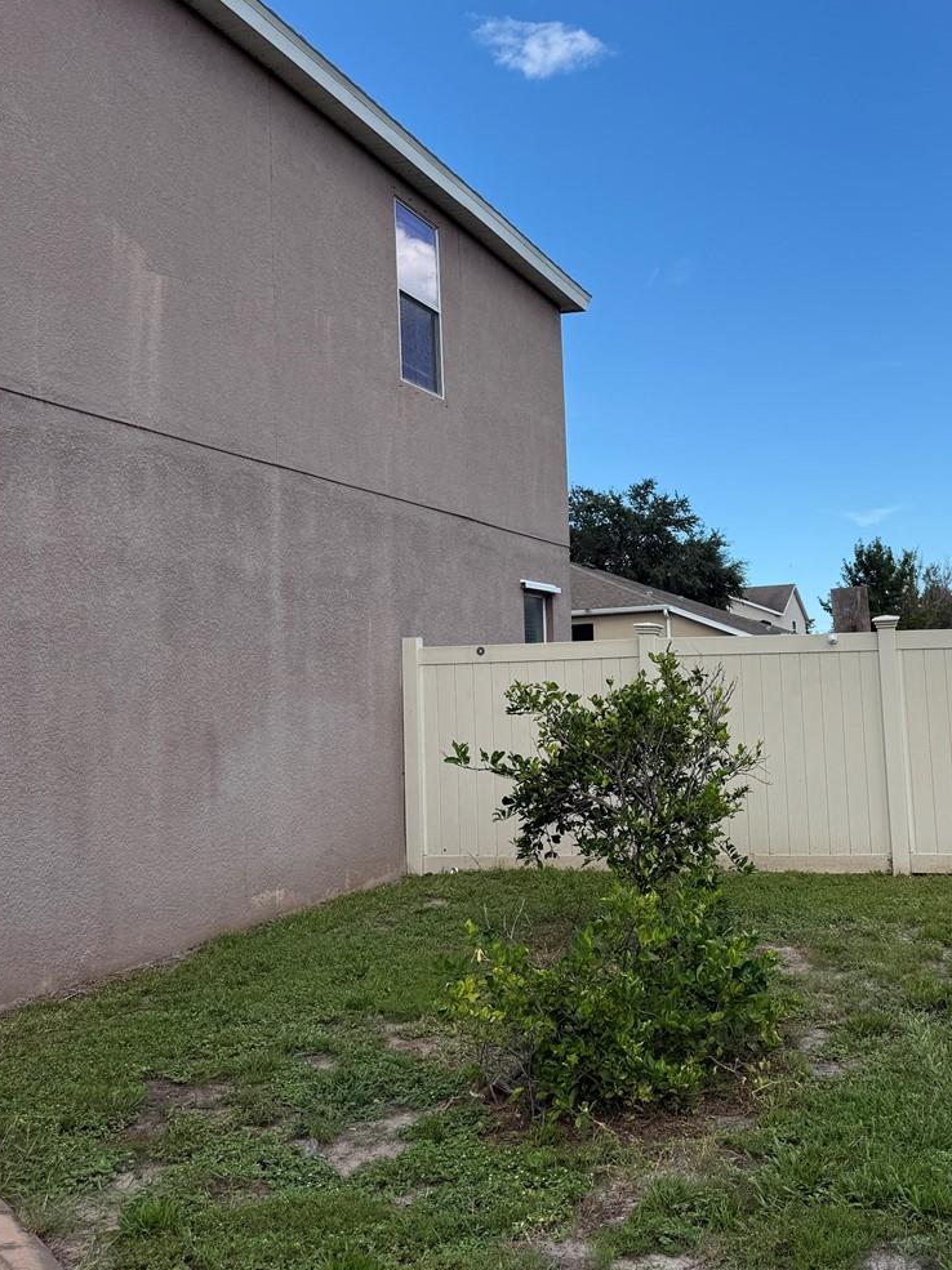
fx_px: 1431
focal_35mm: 39
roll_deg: +2.1
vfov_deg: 47.7
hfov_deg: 35.9
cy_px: 536
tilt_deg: +7.0
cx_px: 726
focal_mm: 6.76
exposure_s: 1/3145
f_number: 1.78
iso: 80
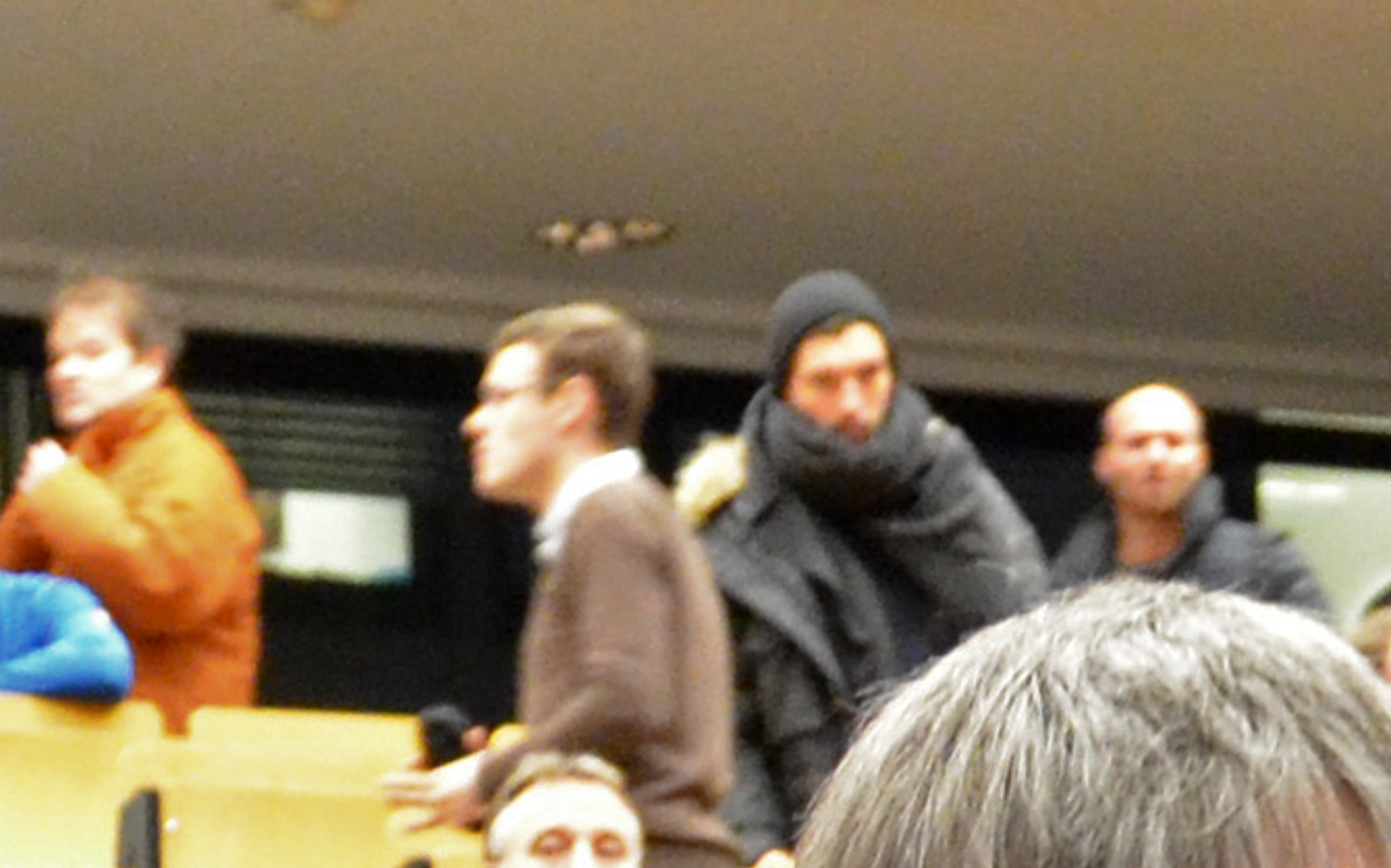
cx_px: 149
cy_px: 2596
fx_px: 10637
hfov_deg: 7.5
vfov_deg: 4.5
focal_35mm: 281
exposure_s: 1/30
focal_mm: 25
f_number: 4
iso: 3200
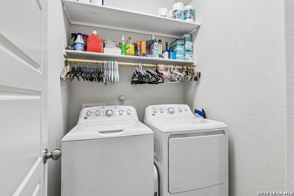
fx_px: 139
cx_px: 147
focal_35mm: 17
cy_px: 98
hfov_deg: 93.3
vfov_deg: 70.5
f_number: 8
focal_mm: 17
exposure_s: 1/20
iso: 560
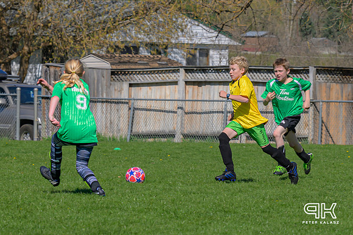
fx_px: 3508
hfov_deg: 5.8
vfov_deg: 3.8
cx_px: 205
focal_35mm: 358
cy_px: 104
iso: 90
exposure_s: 1/500
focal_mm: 120
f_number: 6.3
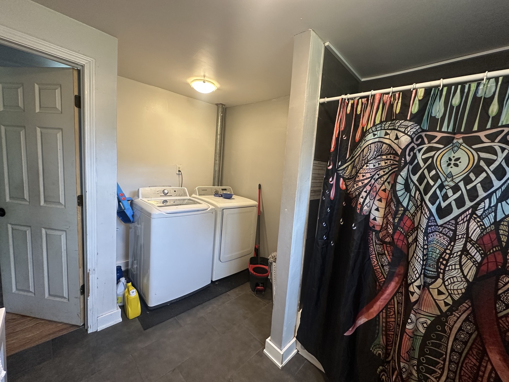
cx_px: 254
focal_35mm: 14
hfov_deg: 102.1
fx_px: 206
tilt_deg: -5.9
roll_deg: -4.5
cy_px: 191
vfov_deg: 85.7
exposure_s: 1/60
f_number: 2.2
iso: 200
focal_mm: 2.22
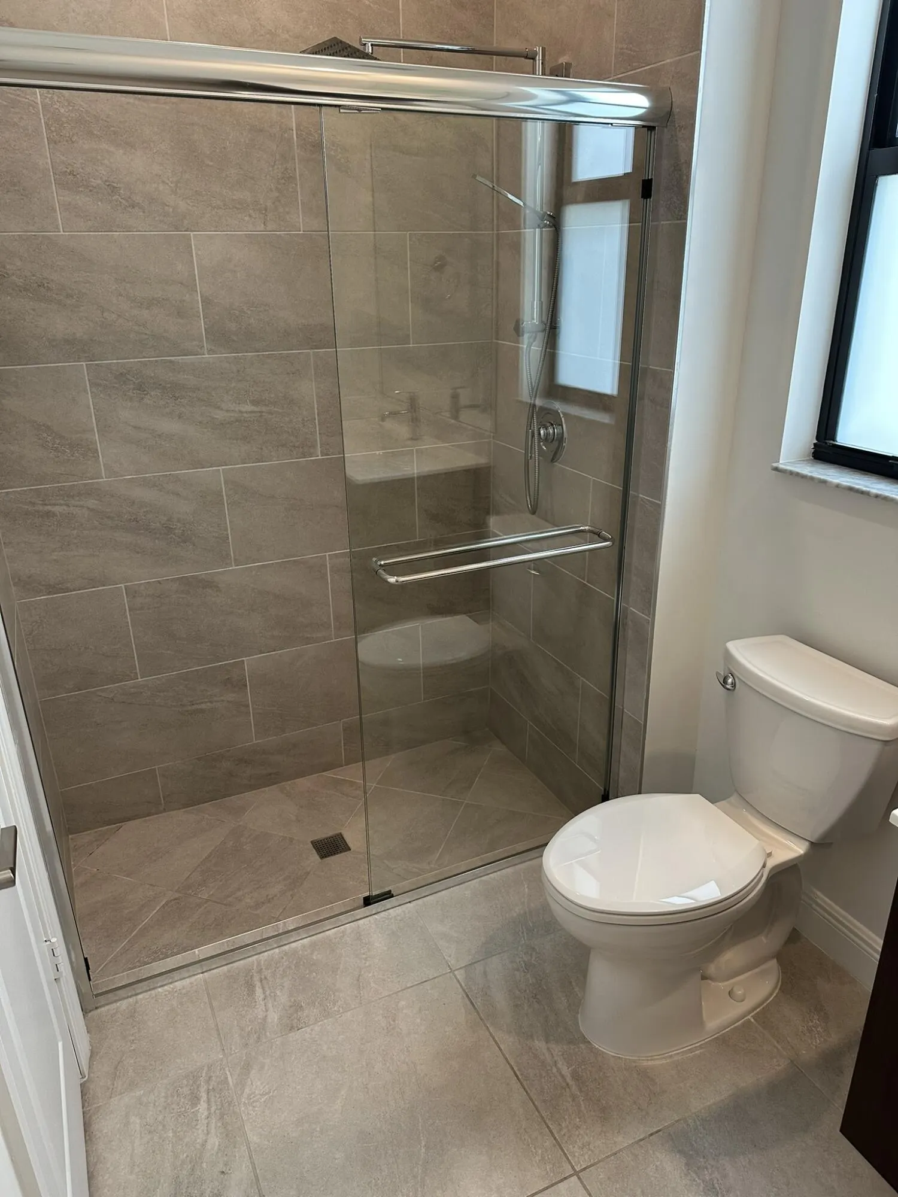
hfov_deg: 56.8
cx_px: 449
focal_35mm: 24
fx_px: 830
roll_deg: +0.3
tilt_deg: -22.1
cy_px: 598
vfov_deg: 71.6
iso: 160
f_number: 1.78
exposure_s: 1/120
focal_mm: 6.86
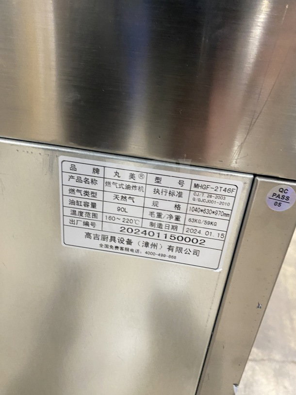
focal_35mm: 26
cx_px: 148
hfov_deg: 53.1
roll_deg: -5.8
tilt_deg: -24.6
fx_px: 296
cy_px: 198
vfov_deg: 67.3
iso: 500
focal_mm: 4.25
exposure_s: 1/60
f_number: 1.8
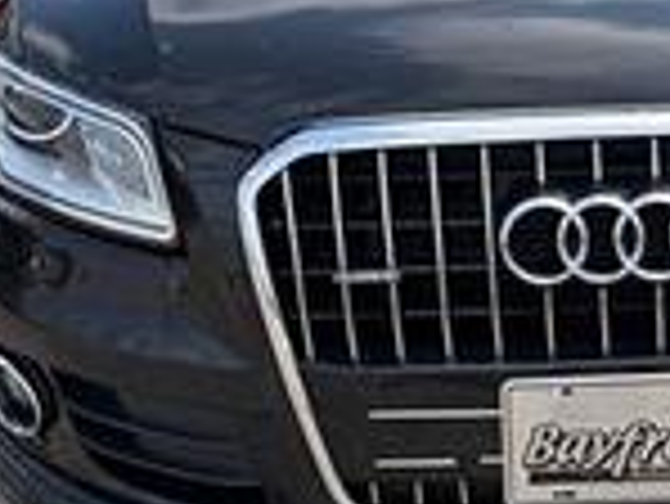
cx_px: 603
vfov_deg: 16.5
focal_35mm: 88
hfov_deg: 21.7
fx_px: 1705
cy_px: 18
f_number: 1.6
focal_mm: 5.96
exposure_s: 1/2865
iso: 50
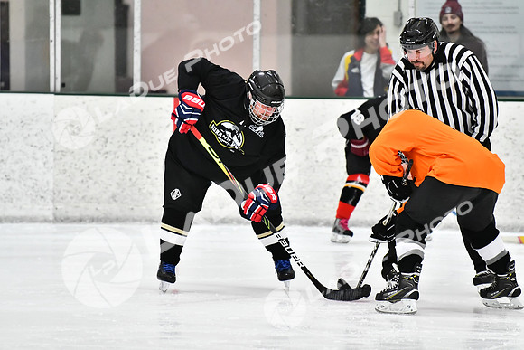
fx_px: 4367
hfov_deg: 6.9
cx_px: 262
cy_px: 175
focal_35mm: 300
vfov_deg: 4.6
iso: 5000
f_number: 2.8
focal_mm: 200
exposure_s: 1/1250
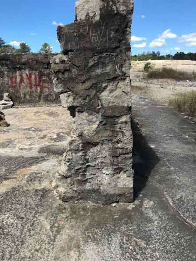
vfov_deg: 63.4
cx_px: 98
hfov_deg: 49.7
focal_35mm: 28
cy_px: 130
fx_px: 211
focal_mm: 3.99
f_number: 1.8
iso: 20
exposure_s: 1/1546
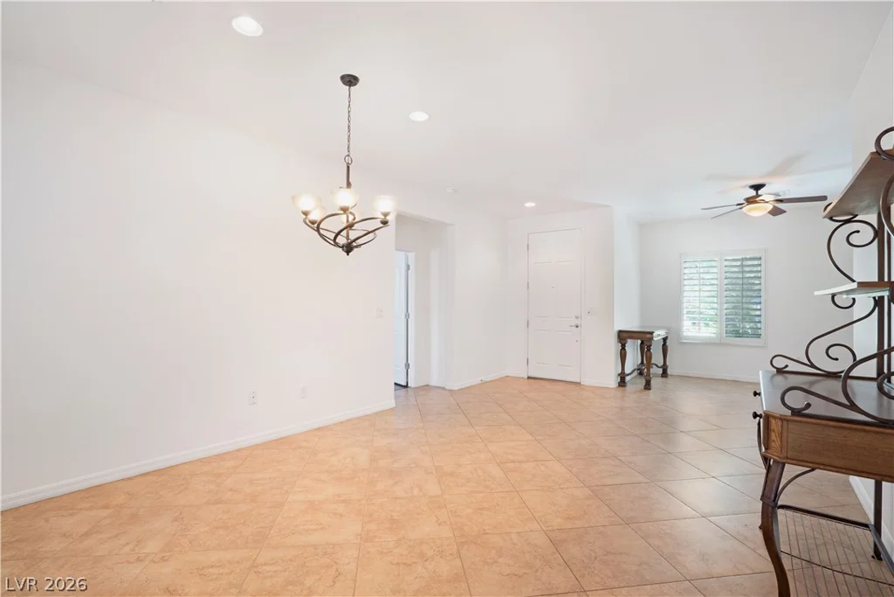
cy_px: 298
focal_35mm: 16
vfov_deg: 73.8
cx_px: 447
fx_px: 397
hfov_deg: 96.7
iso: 500
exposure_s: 1/2.5
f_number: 10
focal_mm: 16
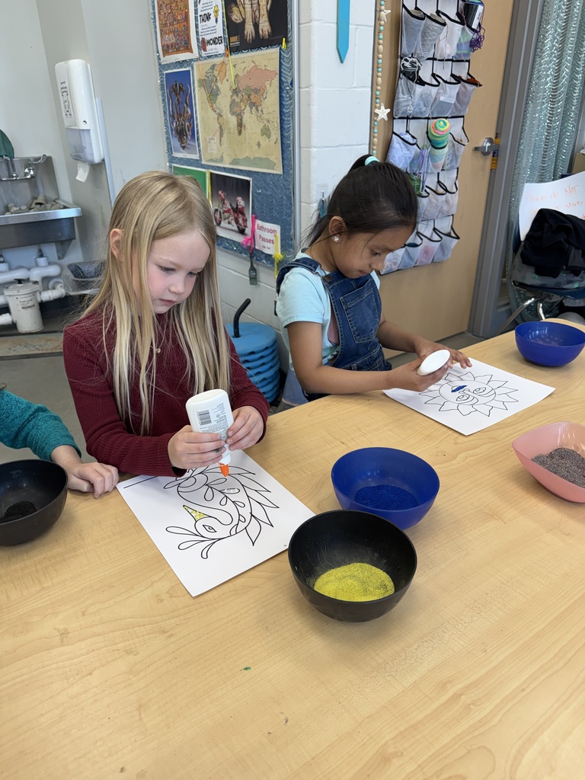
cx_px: 292
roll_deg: +1.2
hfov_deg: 56.8
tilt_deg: -27.8
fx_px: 541
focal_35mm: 24
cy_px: 390
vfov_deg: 71.6
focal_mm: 6.76
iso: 100
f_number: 1.78
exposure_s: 1/120
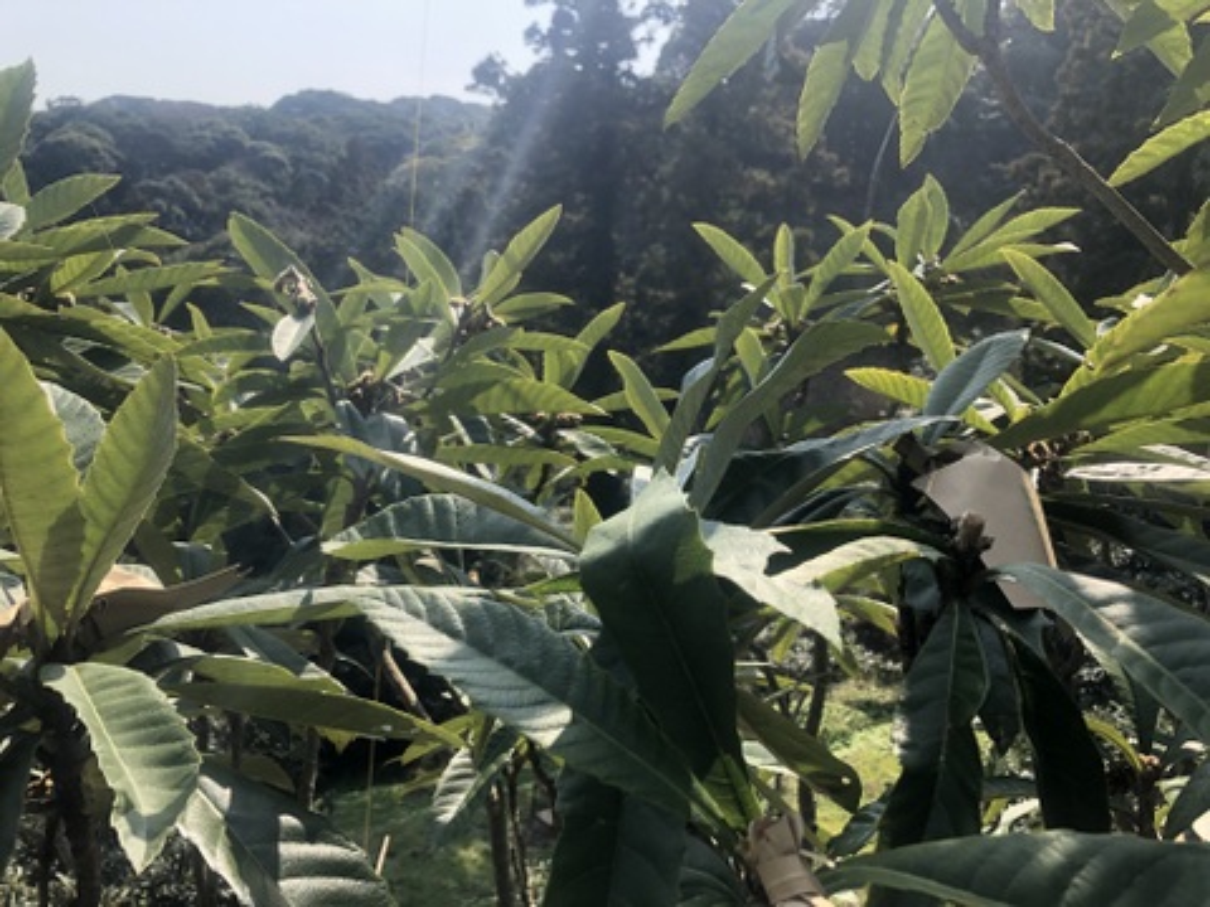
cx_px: 605
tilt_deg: -8.7
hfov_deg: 63.4
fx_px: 979
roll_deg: -3.8
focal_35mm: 28
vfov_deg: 49.7
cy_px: 454
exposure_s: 1/727
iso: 20
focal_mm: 3.99
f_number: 1.8
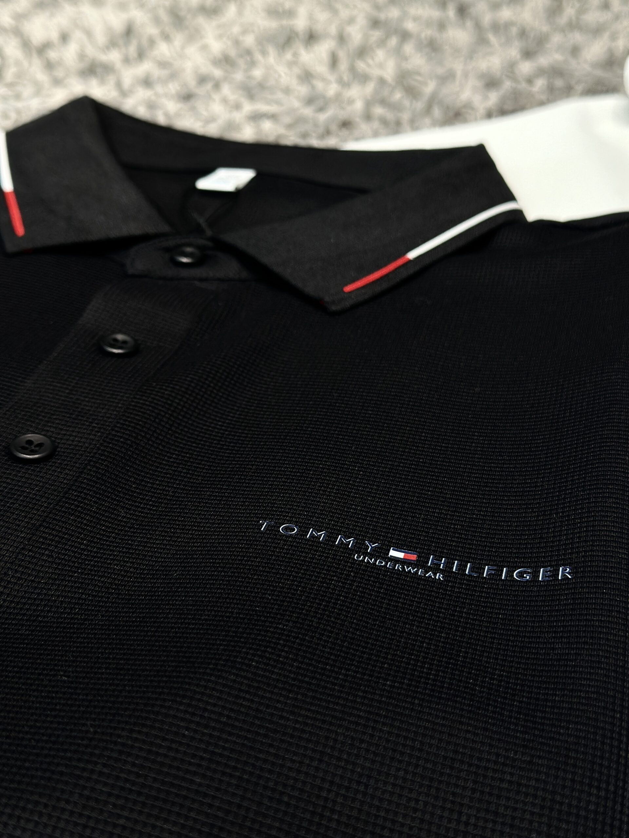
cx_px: 314
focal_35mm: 48
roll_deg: -2.9
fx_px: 1163
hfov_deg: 30.3
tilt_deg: -33.8
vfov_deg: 39.7
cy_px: 419
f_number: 1.78
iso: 125
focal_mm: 6.86
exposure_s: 1/60
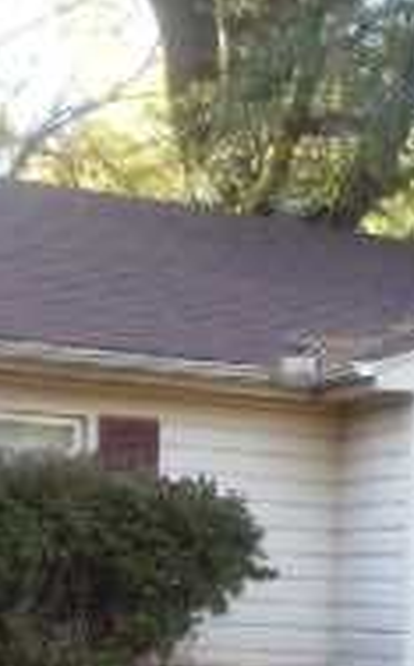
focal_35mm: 159
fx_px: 2879
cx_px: 609
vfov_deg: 13.1
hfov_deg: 8.1
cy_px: 556
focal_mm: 6
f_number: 3.5
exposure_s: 1/50
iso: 200
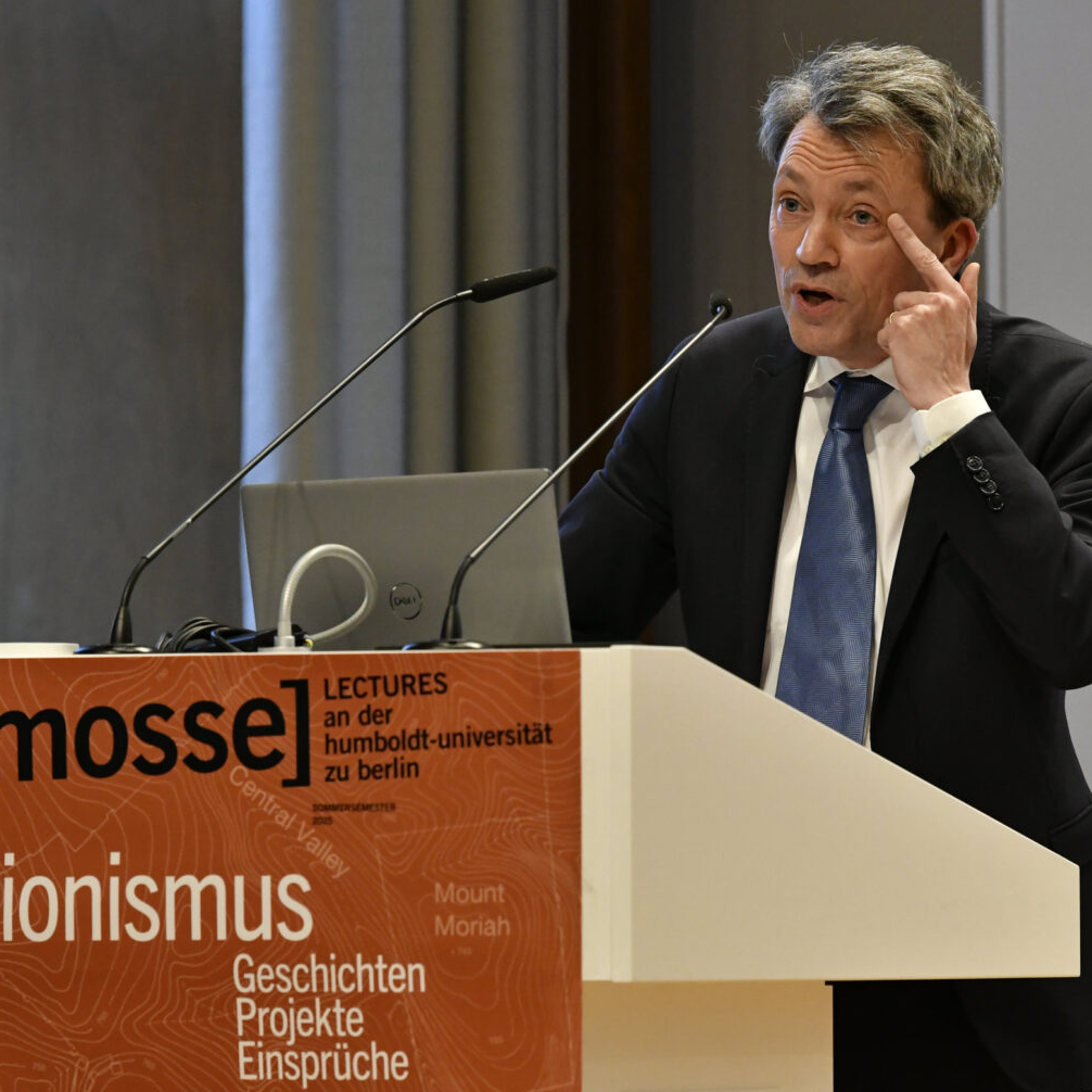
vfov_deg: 4.8
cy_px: 535
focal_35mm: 365
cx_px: 715
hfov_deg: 4.8
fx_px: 13027
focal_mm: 180
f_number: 4.5
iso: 3200
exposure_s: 1/400
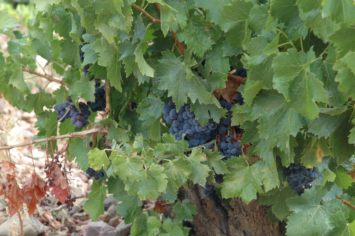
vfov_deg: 16.2
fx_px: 828
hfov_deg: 24.2
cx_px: 178
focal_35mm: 84
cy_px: 118
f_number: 7.1
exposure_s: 1/200
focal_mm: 56
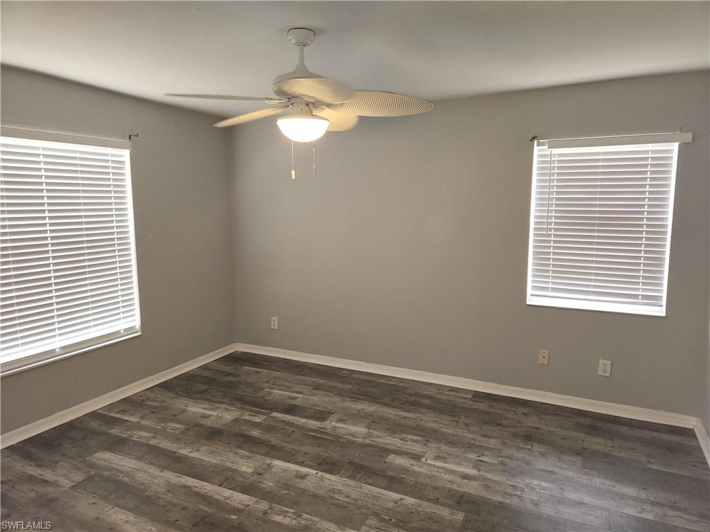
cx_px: 355
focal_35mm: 23
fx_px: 472
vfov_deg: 58.9
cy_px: 266
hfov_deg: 73.9
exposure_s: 1/60
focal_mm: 5.4
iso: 80
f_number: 1.8
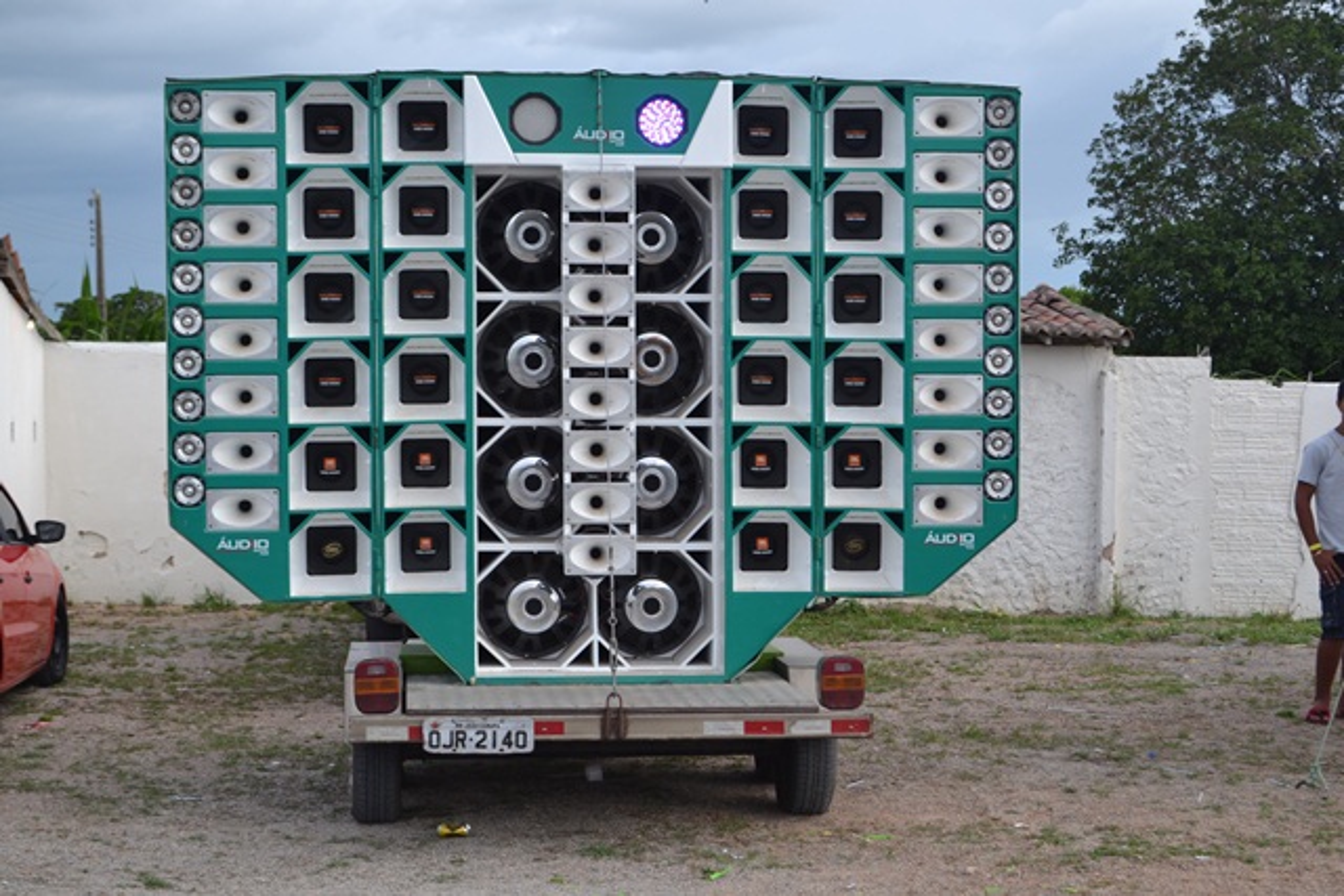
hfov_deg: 29.9
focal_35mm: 68
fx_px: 2520
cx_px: 672
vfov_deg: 20.2
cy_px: 448
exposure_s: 1/160
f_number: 6.3
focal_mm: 45
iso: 100
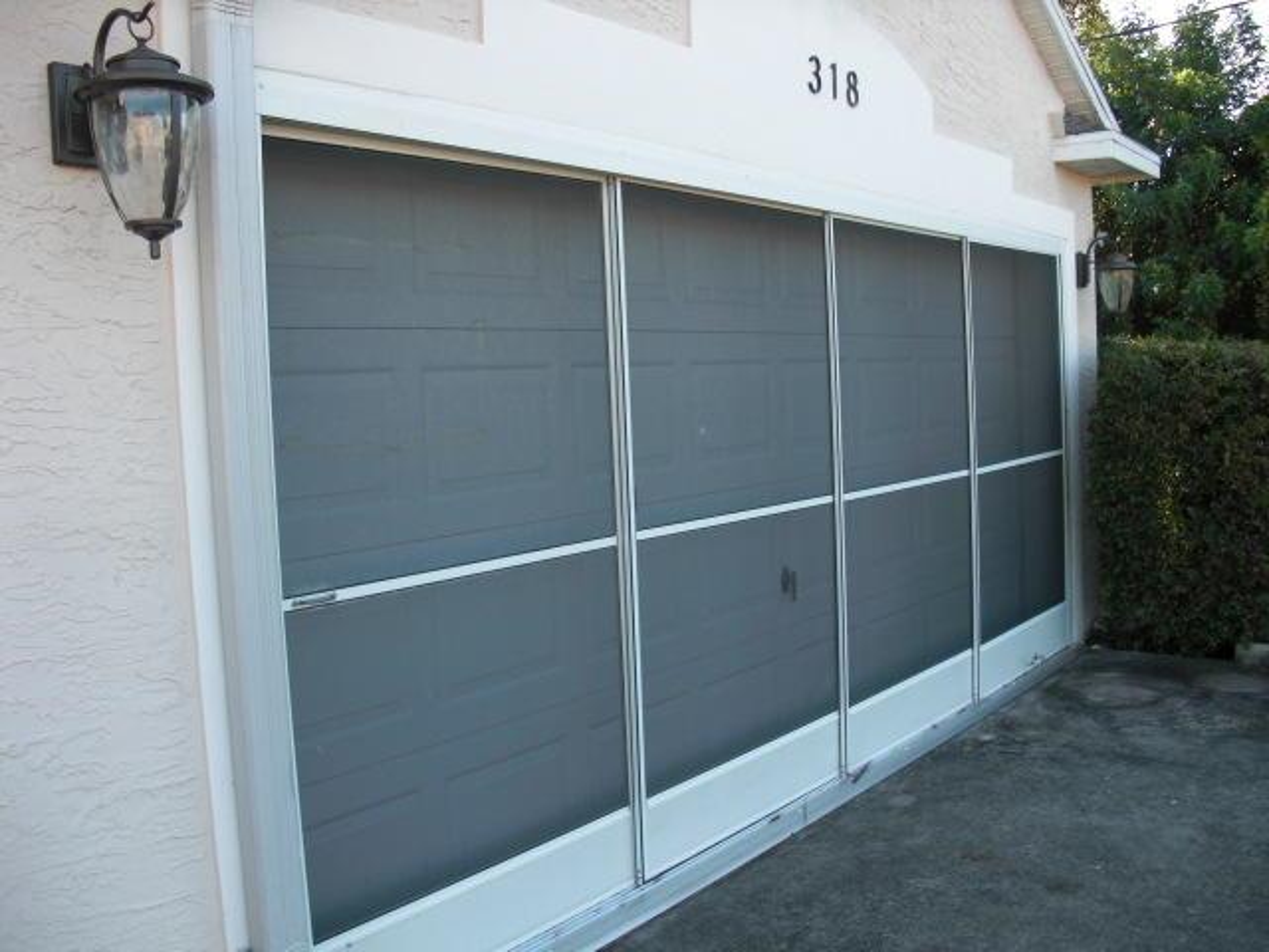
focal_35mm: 36
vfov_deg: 39.7
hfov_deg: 51.4
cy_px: 476
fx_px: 1320
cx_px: 634
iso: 50
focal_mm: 6.3
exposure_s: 1/160
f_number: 2.8
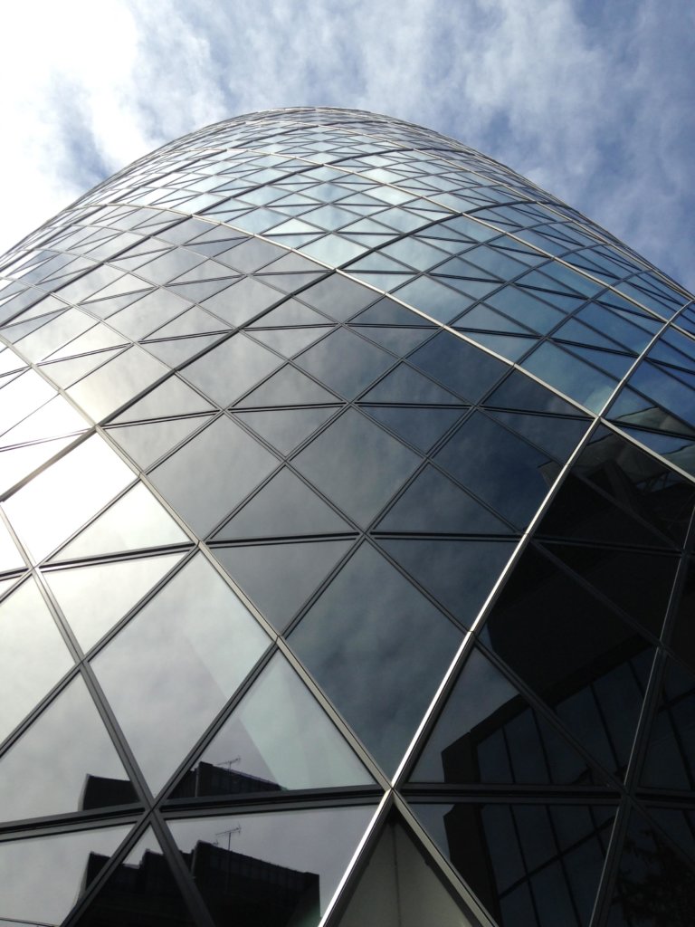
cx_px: 348
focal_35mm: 33
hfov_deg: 42.9
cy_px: 464
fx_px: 883
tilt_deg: +63.5
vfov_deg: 55.4
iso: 50
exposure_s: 1/2088
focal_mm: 4.12
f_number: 2.4
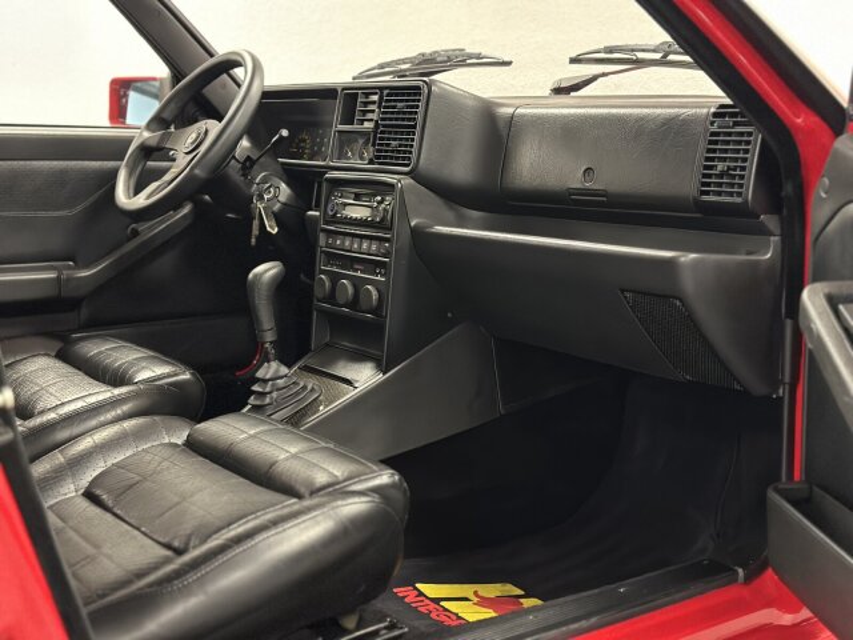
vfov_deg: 30.3
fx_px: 1183
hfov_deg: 39.7
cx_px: 426
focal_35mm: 48
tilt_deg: -10.7
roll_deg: +0.5
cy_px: 320
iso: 1000
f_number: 1.78
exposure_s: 1/26
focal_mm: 6.86
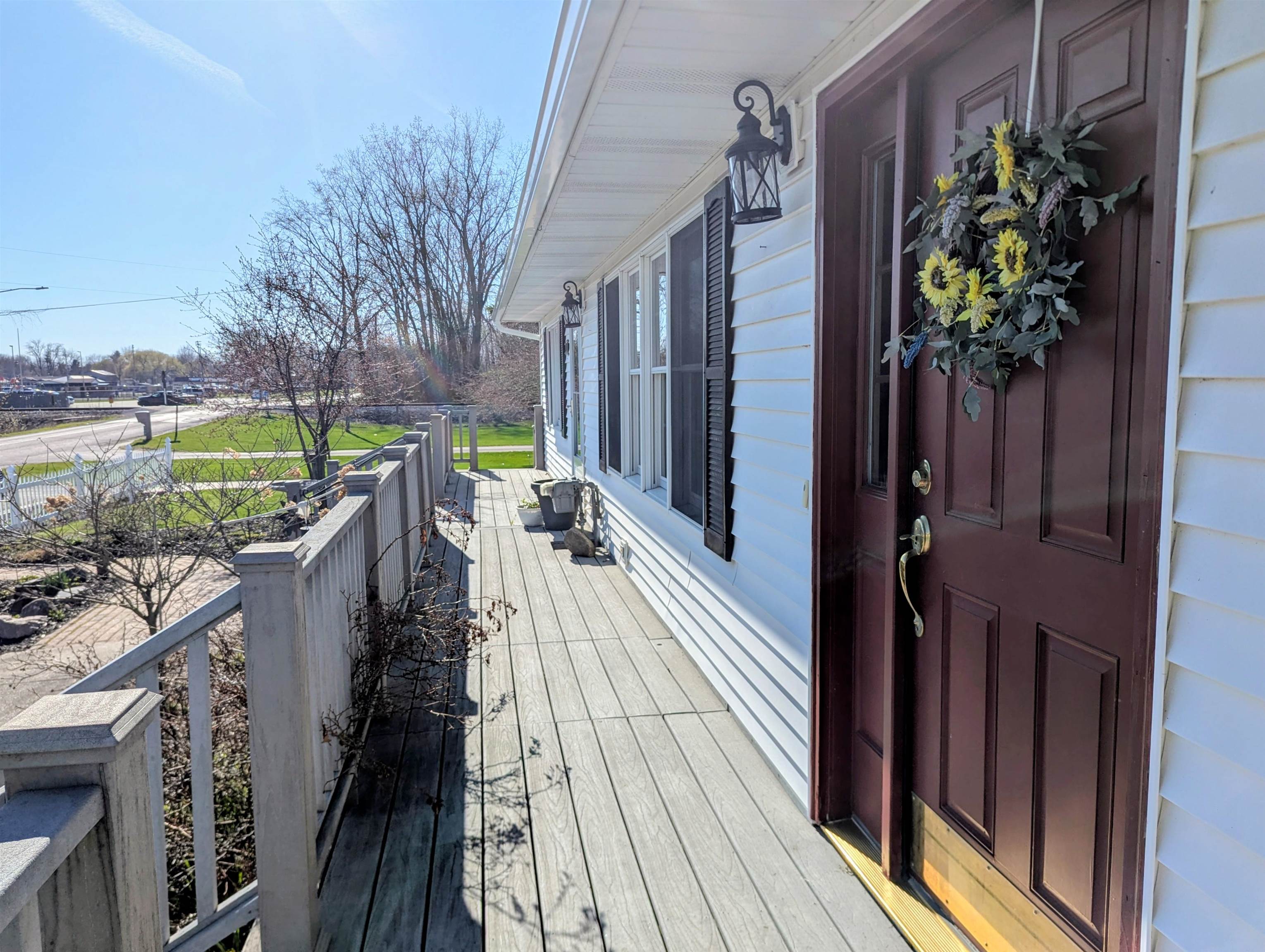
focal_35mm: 24
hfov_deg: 71.5
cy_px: 476
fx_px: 878
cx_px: 632
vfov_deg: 56.9
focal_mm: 6.81
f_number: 1.85
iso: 47
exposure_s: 1/3534
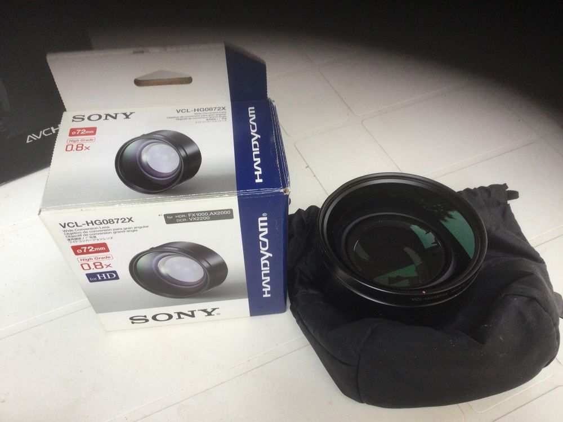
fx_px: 504
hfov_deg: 58.4
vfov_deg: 45.4
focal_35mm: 31
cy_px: 211
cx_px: 282
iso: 40
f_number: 2.4
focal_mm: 3.3
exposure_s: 1/100
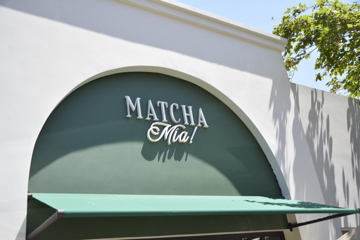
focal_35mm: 38
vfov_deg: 35.5
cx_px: 180
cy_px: 120
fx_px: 375
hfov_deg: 51.3
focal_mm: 25
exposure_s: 1/2000
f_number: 4.5
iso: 800
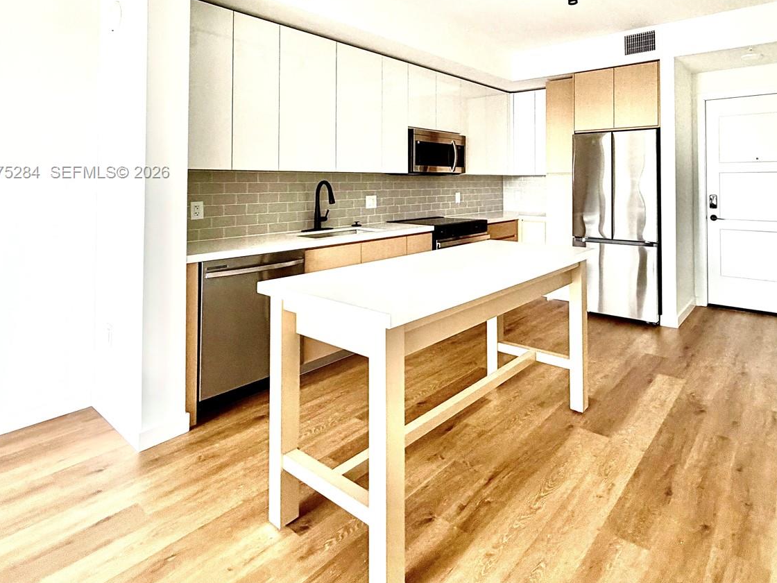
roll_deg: +0.9
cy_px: 173
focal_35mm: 20
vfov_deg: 63.5
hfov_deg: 79.5
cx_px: 508
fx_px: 449
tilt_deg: +1.0
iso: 320
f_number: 2.2
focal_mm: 2.22
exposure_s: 1/60
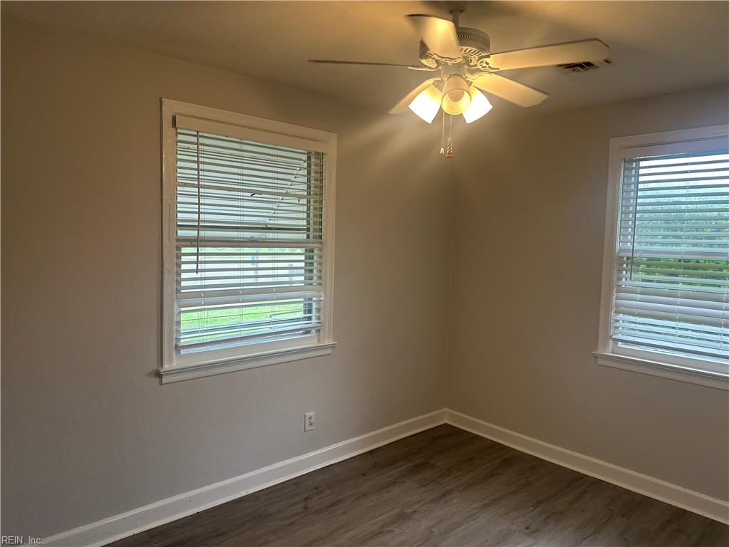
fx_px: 505
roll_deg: -1.8
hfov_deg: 71.6
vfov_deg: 56.8
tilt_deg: -3.5
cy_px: 274
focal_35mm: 24
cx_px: 364
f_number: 1.78
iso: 200
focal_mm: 6.86
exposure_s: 1/120
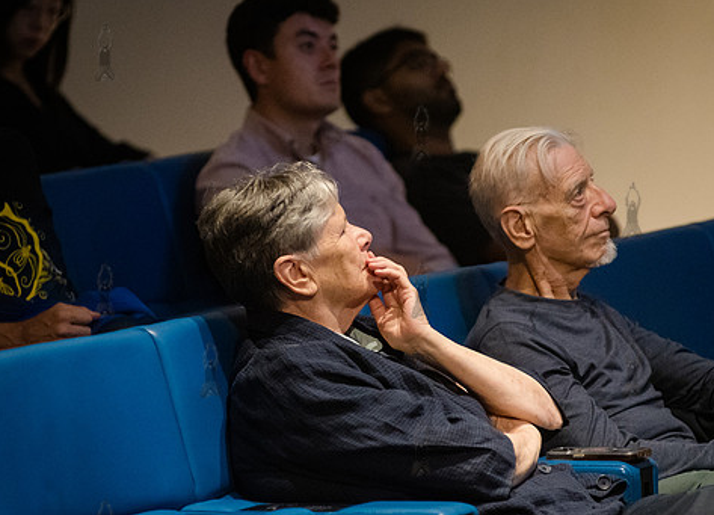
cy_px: 282
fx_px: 6143
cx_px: 368
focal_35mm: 302
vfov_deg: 4.8
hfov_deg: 6.7
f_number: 3.5
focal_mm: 200
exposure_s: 1/250
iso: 6400
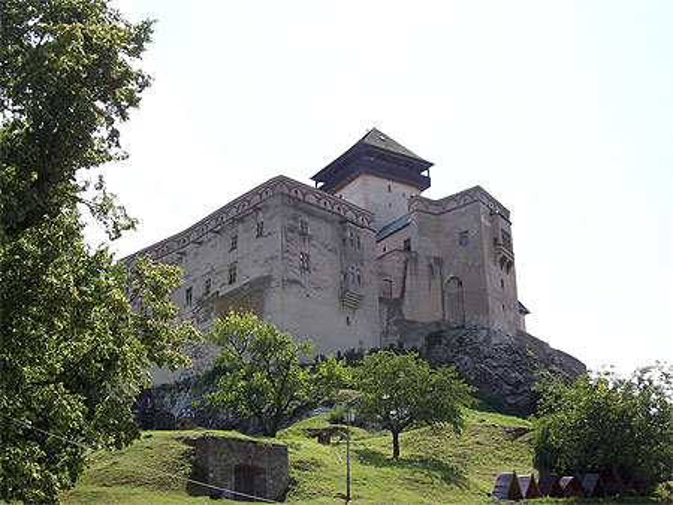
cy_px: 252
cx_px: 336
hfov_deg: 42.1
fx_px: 875
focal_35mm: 45
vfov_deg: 32.2
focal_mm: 7.6
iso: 80
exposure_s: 1/364
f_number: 5.4
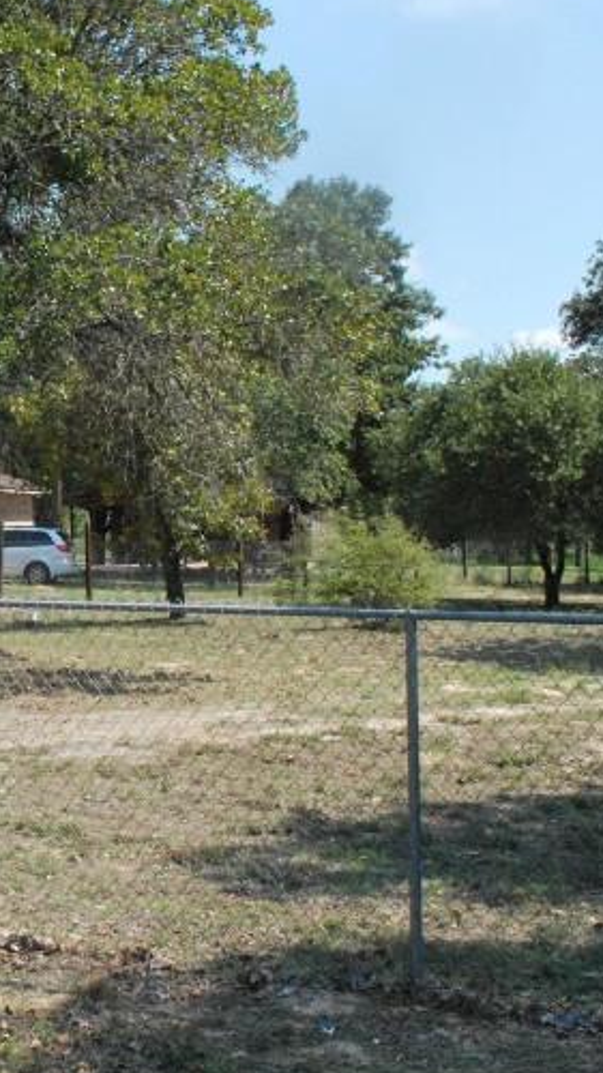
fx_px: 1849
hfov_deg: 17.5
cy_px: 481
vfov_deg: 32.3
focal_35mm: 65
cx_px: -145
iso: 800
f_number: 13
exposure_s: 1/640
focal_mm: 18
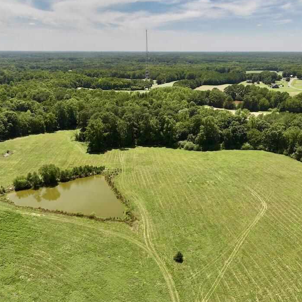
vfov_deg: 52.5
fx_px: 306
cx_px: 173
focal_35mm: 31
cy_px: 161
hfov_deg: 52.3
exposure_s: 1/200
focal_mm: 12.29
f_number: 2.8
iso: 110
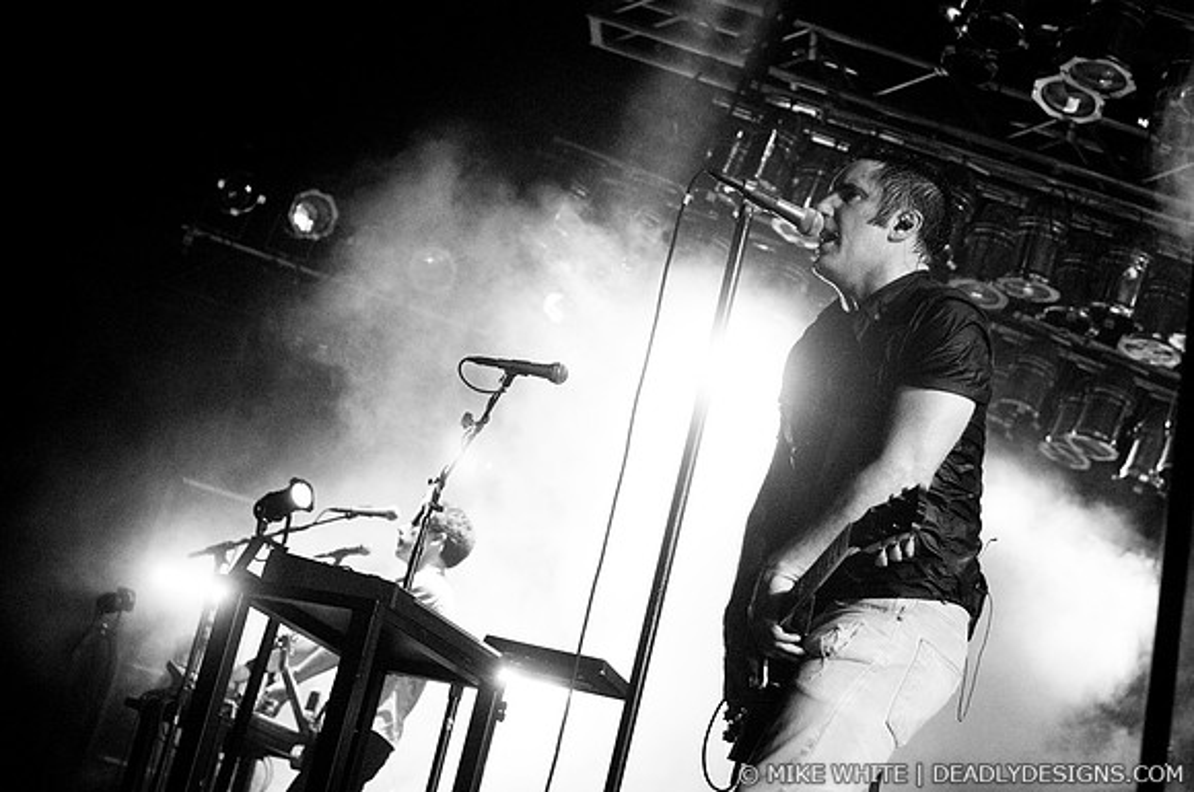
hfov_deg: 30.6
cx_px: 597
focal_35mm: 66
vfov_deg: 20.6
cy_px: 396
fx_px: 2186
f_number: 3.5
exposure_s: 1/250
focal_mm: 44
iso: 1000
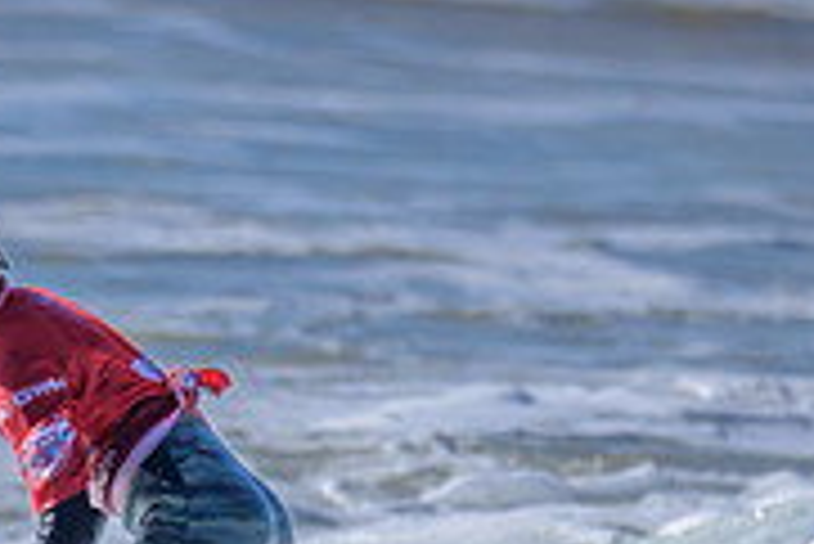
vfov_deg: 0.4
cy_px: 625
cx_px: -408
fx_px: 79449
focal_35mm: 3511
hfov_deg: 0.6
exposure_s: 1/2000
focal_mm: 800
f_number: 6.3
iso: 200
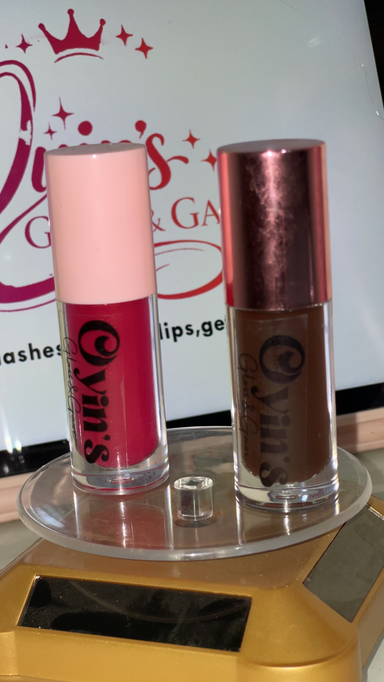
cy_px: 340
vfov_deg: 30.2
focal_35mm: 70
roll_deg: +4.9
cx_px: 150
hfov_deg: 17.2
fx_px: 1267
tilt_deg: -11.6
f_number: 2.2
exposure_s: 1/100
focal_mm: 7.5
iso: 20
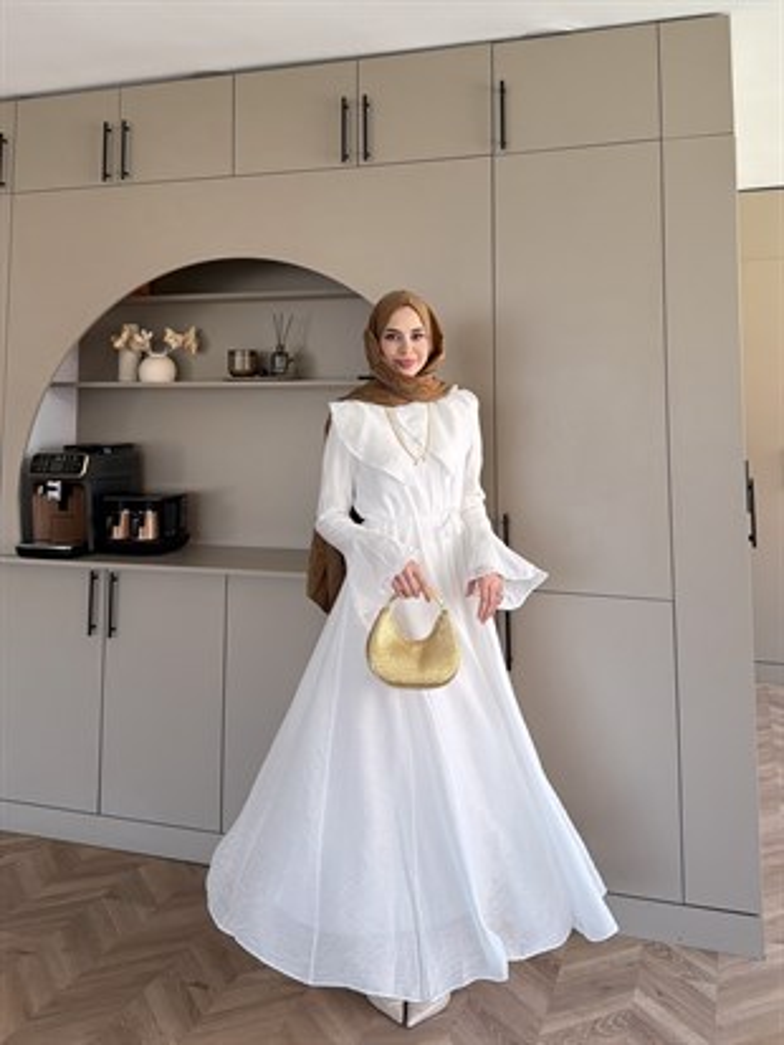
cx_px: 392
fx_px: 724
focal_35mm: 24
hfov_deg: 56.8
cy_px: 522
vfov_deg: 71.6
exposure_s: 1/345
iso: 250
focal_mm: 6.76
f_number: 1.78
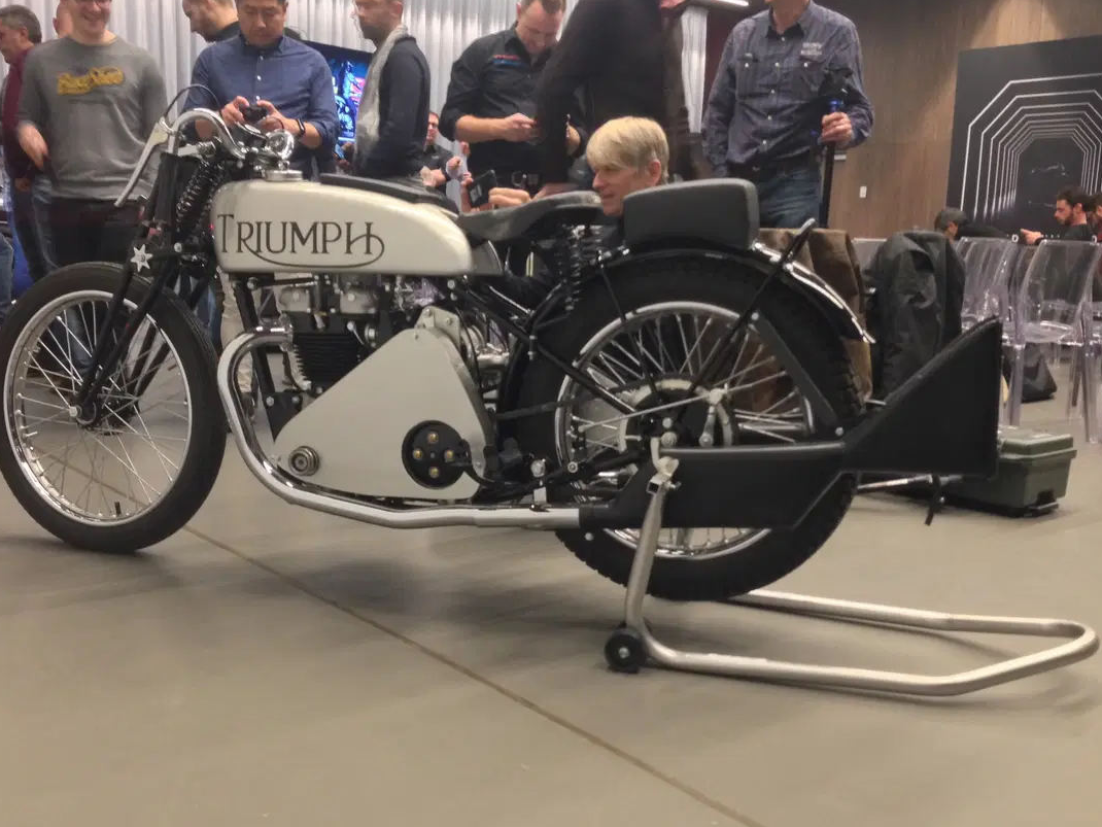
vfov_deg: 38.7
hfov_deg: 50.1
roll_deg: -2.0
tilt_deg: -10.9
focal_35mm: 37
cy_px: 436
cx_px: 496
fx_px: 1178
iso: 250
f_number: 2.4
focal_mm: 4.12
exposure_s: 1/20
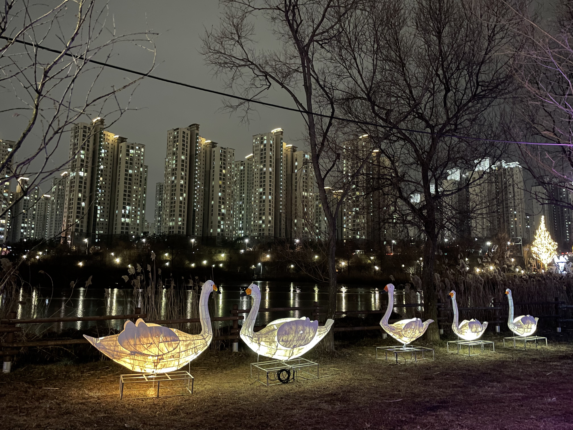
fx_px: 430
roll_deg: -0.6
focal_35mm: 26
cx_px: 286
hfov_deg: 67.3
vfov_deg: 53.1
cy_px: 215
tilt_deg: +7.6
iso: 500
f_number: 1.6
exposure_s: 1/12
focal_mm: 4.2
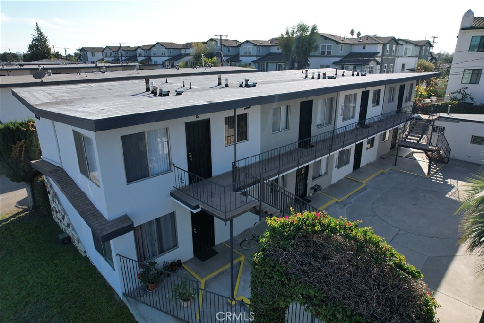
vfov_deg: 57.2
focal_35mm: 22
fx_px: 296
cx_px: 242
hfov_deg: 78.6
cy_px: 162
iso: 100
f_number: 2.8
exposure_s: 1/1250
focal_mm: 8.38
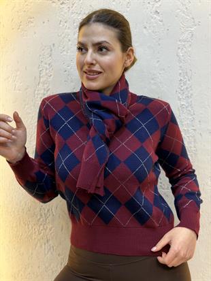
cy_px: 140
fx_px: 390
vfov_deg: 39.6
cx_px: 106
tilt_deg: -8.5
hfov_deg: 30.3
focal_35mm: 48
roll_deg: +0.3
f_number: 1.78
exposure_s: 1/100
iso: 80
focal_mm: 6.76
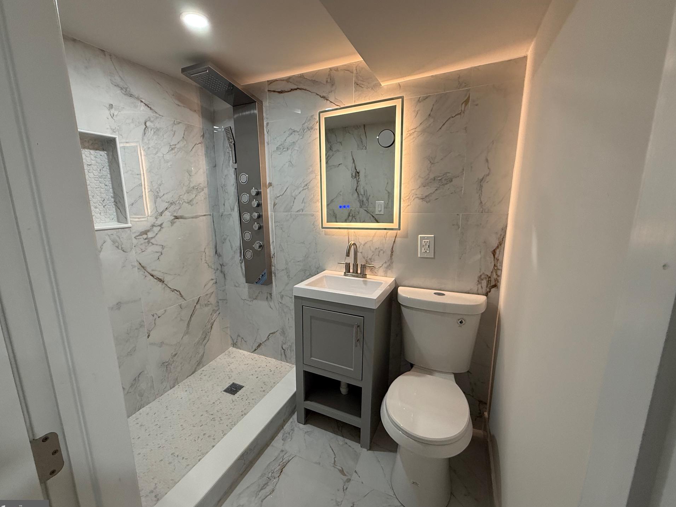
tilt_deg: -12.6
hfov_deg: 98.1
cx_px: 323
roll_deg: +0.3
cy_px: 257
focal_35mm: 15
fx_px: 293
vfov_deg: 81.8
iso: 250
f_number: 2.2
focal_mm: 2.22
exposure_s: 1/120
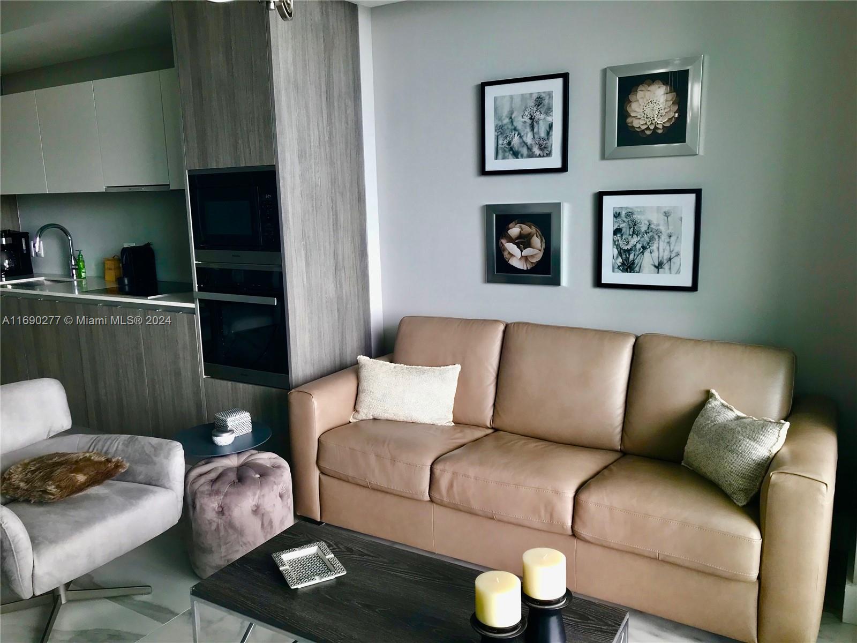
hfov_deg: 63.4
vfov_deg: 49.7
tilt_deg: -8.4
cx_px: 428
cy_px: 322
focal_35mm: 28
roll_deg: +2.1
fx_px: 693
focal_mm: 3.99
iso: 25
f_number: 1.8
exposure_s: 1/120
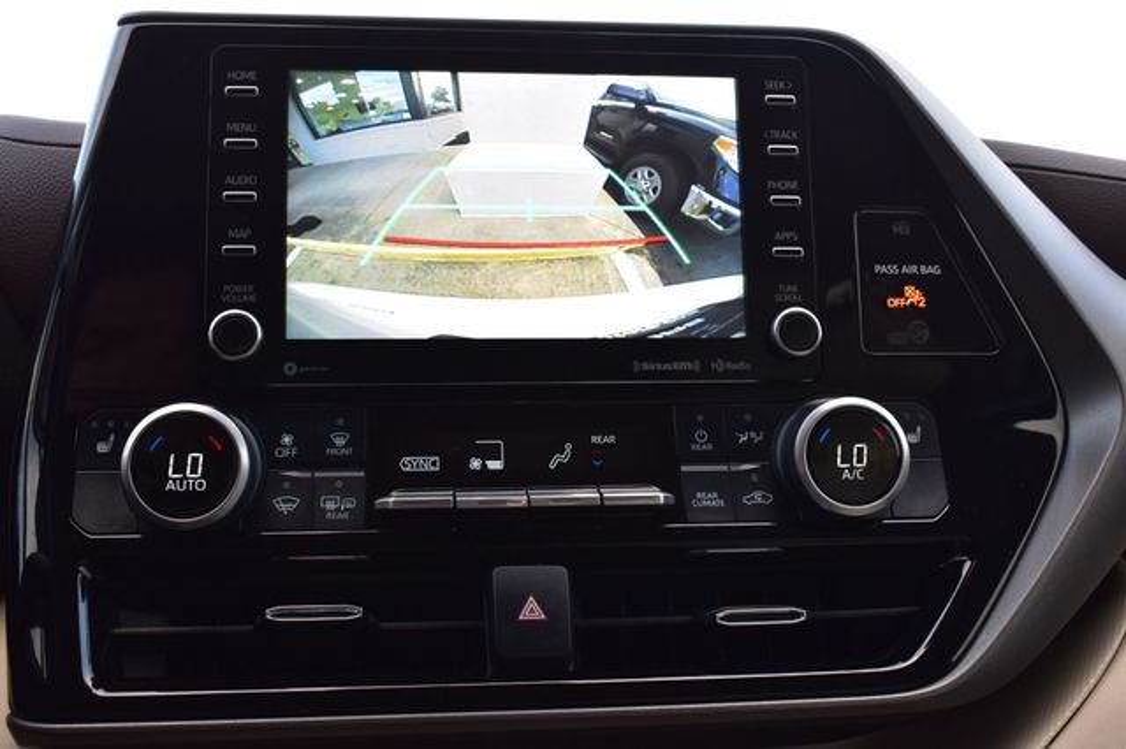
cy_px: 374
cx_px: 563
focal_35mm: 39
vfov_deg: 34.2
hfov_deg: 49.6
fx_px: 1219
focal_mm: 26
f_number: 6.3
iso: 400
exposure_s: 1/20
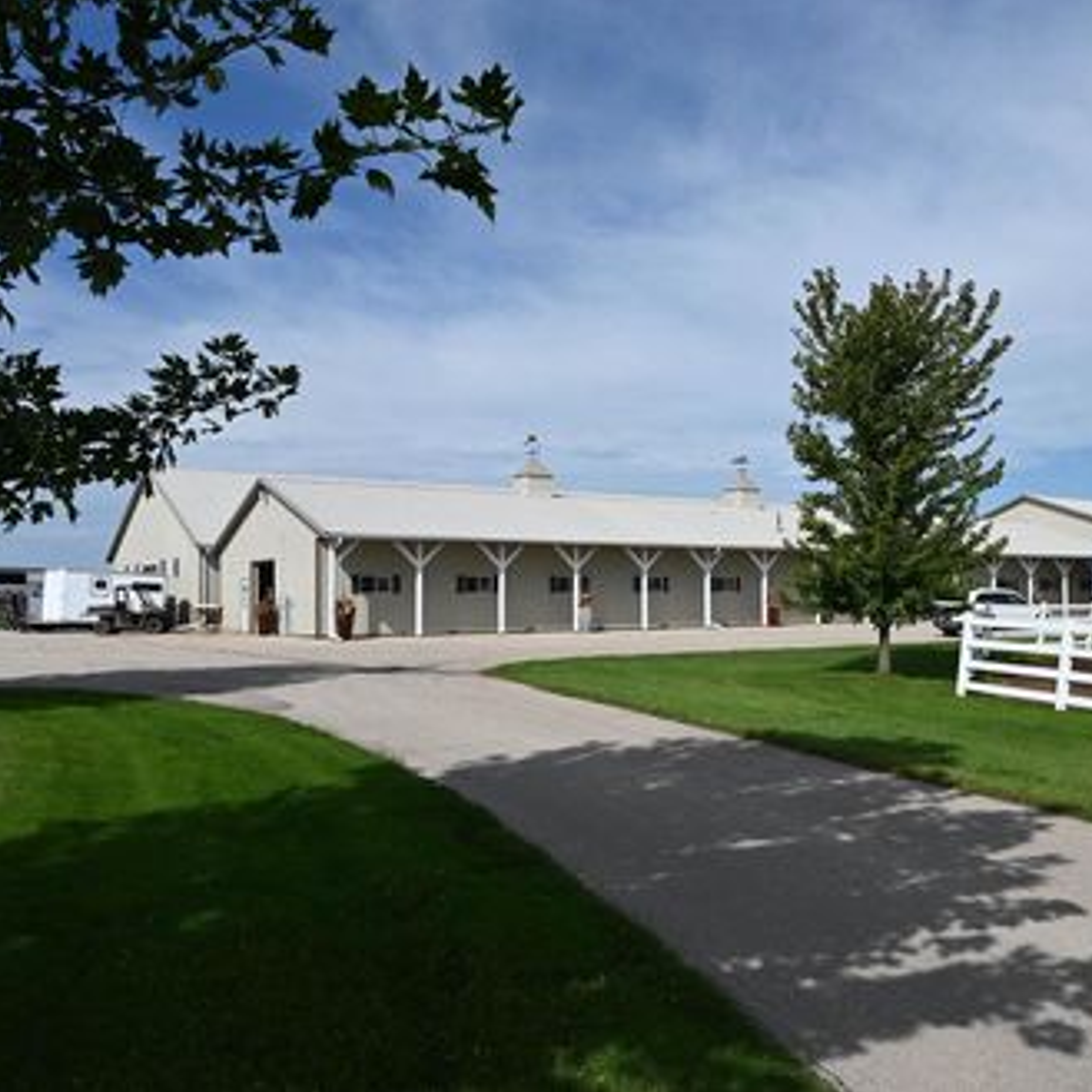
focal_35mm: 31
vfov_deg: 52.5
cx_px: 717
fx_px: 1106
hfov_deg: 51.7
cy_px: 544
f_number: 8
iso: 100
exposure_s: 1/500
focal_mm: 24
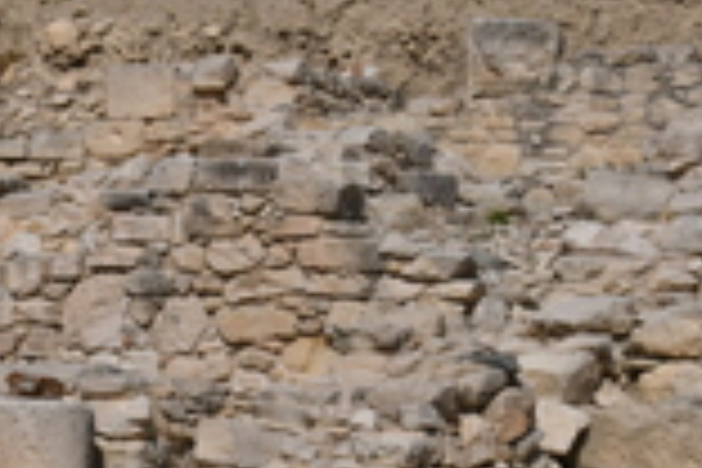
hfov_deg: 14.0
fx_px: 2808
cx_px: 4
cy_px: 632
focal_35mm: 144
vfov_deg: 9.3
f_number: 22
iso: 200
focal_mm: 34
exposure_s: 1/320
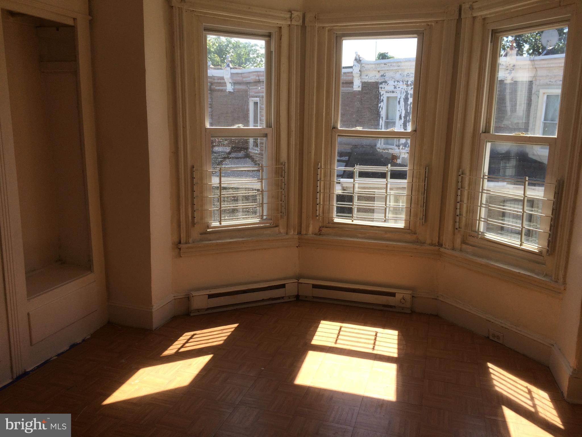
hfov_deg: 61.7
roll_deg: -2.8
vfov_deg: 48.2
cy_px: 218
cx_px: 291
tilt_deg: -15.5
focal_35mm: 29
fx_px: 488
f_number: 2.2
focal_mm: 4.15
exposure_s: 1/595
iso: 32
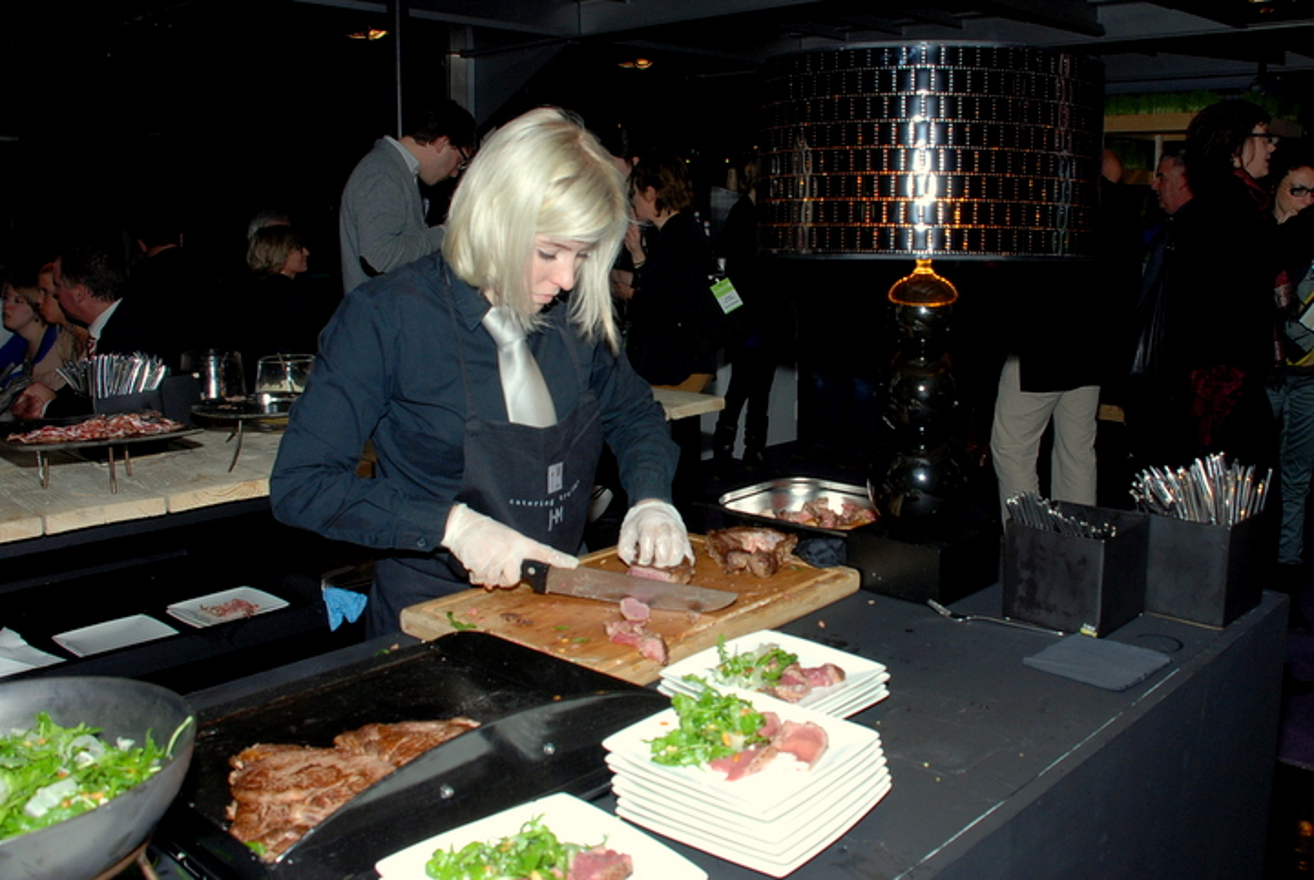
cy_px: 440
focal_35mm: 27
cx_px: 657
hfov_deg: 67.3
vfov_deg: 48.1
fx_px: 987
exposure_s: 1/60
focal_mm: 18
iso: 320
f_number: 5.6
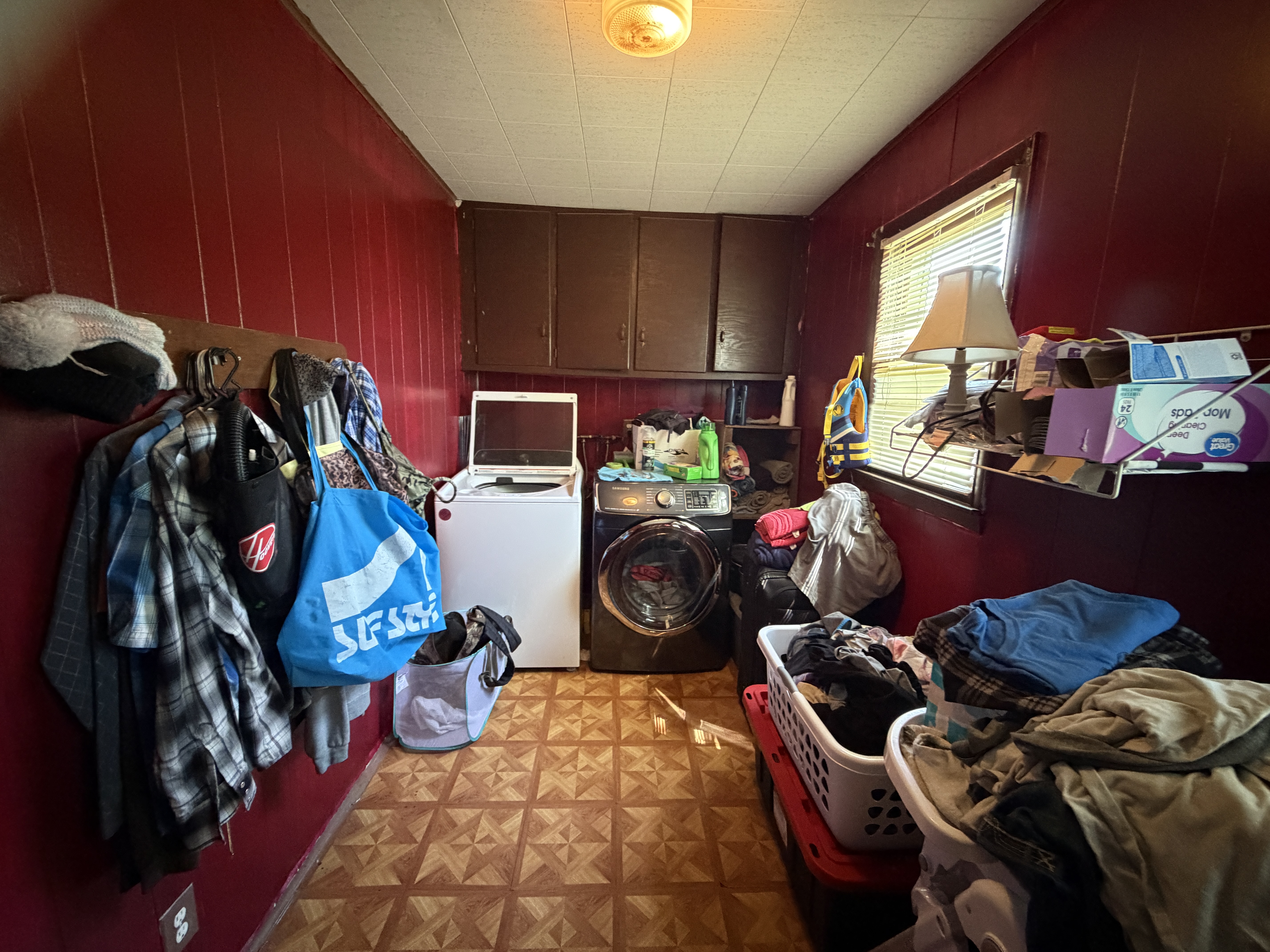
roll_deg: -1.2
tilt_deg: -10.5
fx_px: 514
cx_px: 635
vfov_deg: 85.7
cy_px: 476
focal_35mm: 14
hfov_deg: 102.1
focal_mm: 2.22
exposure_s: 1/40
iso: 1000
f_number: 2.2
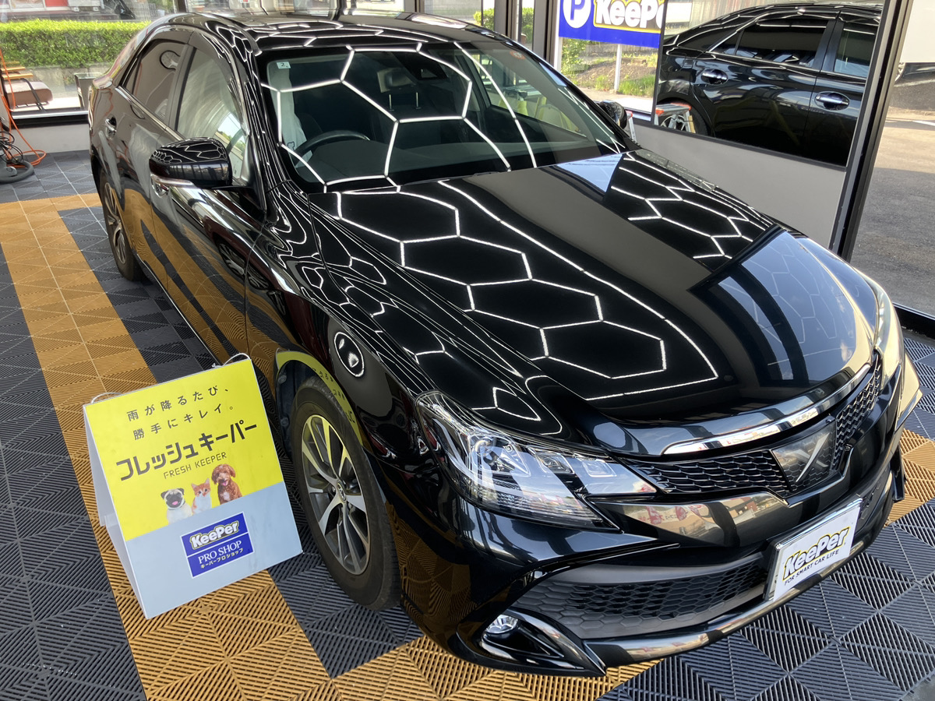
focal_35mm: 28
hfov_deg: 63.4
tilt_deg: -24.3
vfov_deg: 49.7
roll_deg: -0.1
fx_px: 756
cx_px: 468
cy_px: 350
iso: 50
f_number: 1.8
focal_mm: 3.99
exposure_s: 1/120
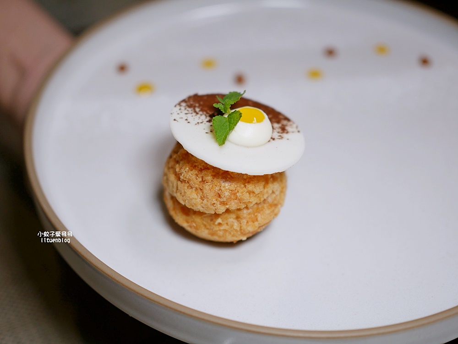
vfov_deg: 29.1
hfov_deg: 38.2
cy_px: 172
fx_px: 662
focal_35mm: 50
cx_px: 229
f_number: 1.8
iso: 200
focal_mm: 25
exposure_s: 1/250
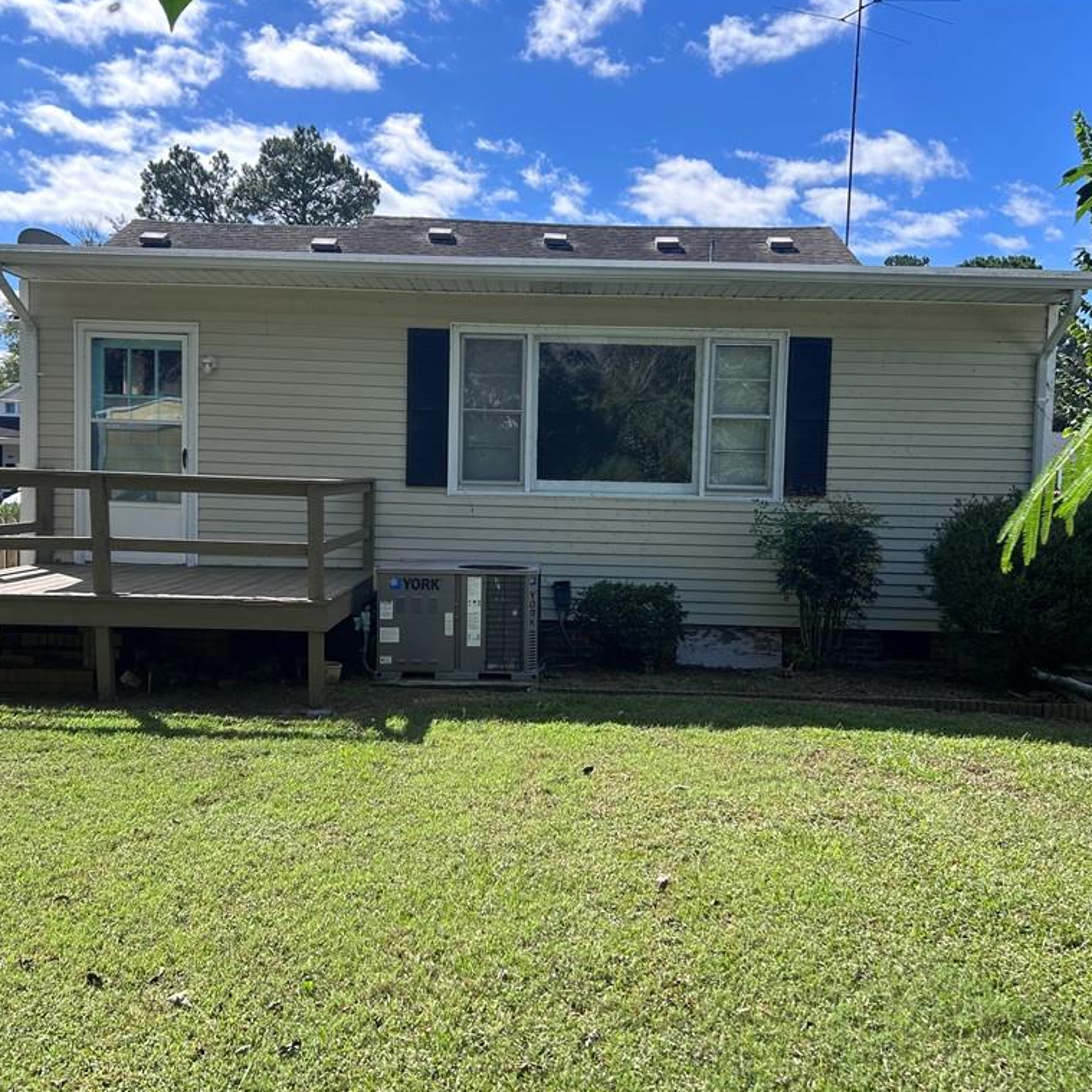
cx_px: 547
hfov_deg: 52.5
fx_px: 1106
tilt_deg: -2.8
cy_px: 542
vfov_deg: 52.5
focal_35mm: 31
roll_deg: -1.3
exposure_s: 1/2083
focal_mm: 5.7
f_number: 1.5
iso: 50
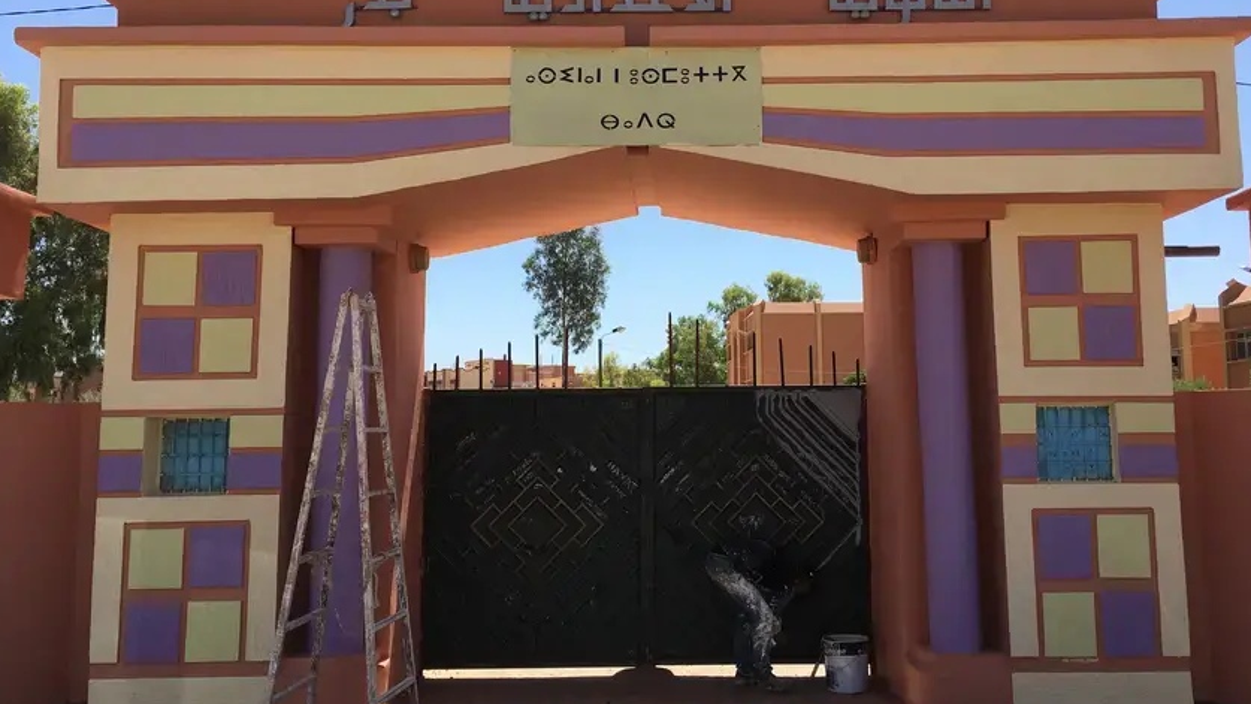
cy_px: 285
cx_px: 681
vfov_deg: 33.6
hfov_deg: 56.5
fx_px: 1161
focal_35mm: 35
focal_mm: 4.15
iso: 25
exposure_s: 1/1241
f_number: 2.2
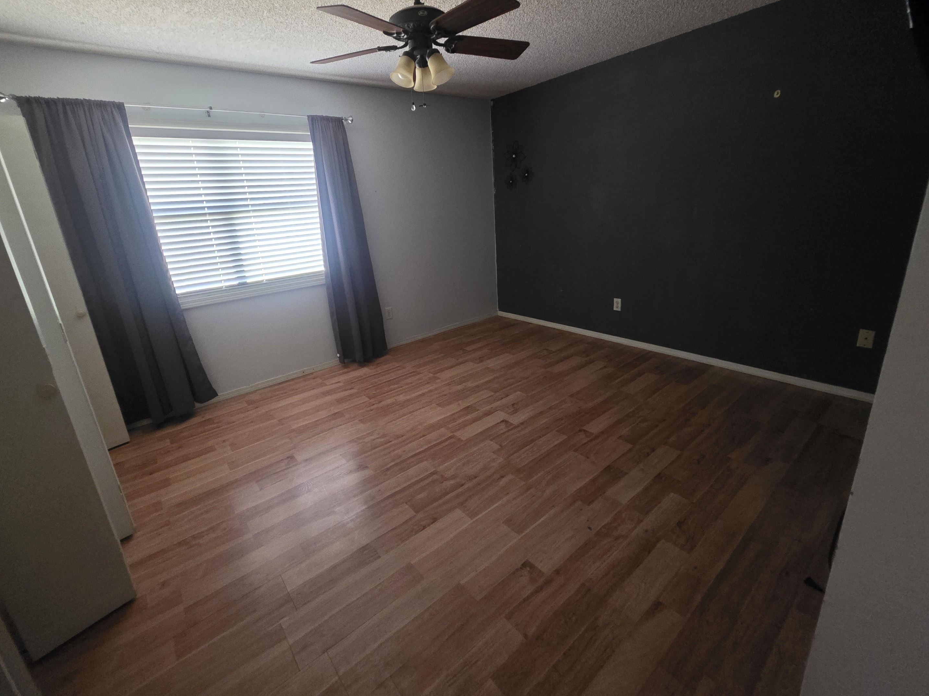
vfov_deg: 85.5
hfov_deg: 101.9
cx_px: 437
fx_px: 376
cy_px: 323
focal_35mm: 14
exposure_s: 1/40
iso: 1250
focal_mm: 2.2
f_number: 1.9
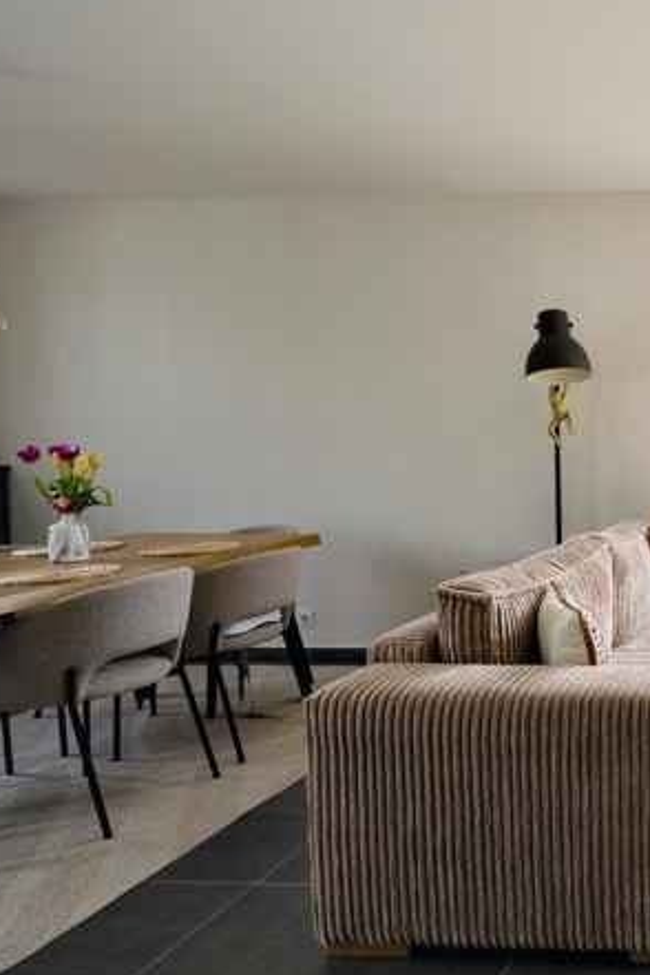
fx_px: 785
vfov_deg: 63.6
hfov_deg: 34.2
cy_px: 459
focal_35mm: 29
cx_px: 814
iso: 800
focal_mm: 16
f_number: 8
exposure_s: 1/1250
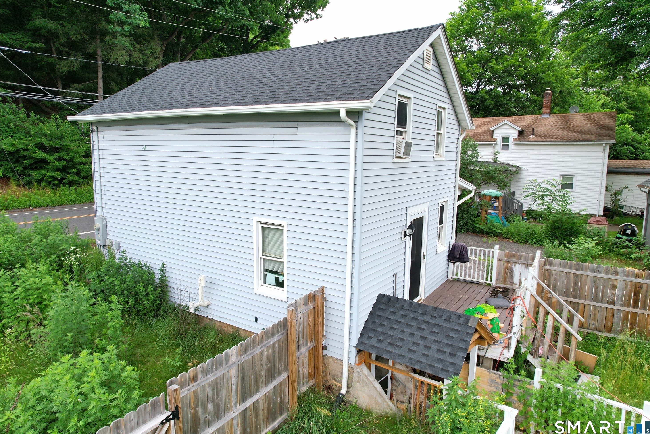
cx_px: 316
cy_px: 212
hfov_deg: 76.1
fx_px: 415
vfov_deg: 55.1
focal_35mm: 23
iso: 100
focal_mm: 8.38
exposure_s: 1/350
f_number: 2.8
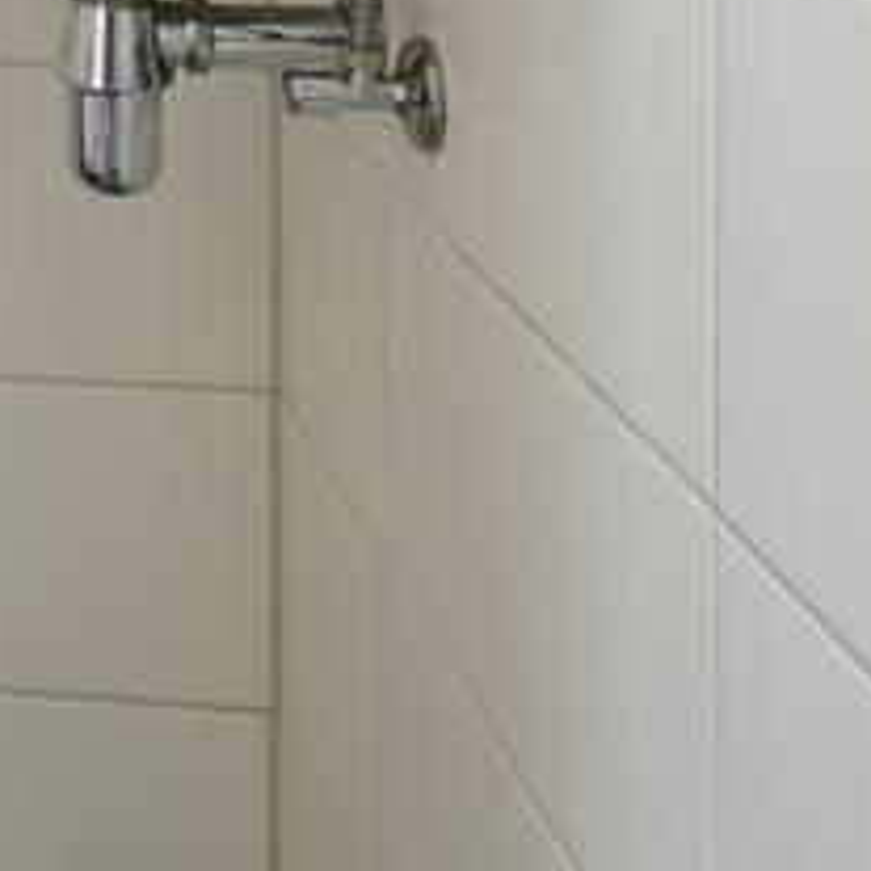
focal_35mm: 74
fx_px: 2107
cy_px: -370
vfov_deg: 20.5
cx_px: -690
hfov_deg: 18.4
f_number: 4.5
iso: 100
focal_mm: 10
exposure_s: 1/15
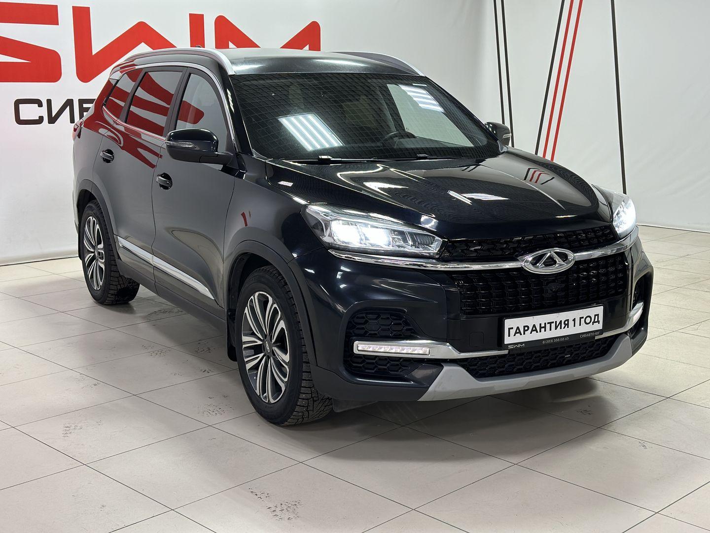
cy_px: 266
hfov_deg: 39.7
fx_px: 985
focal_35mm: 48
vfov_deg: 30.3
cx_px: 355
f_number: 1.78
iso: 125
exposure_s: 1/100
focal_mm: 6.86
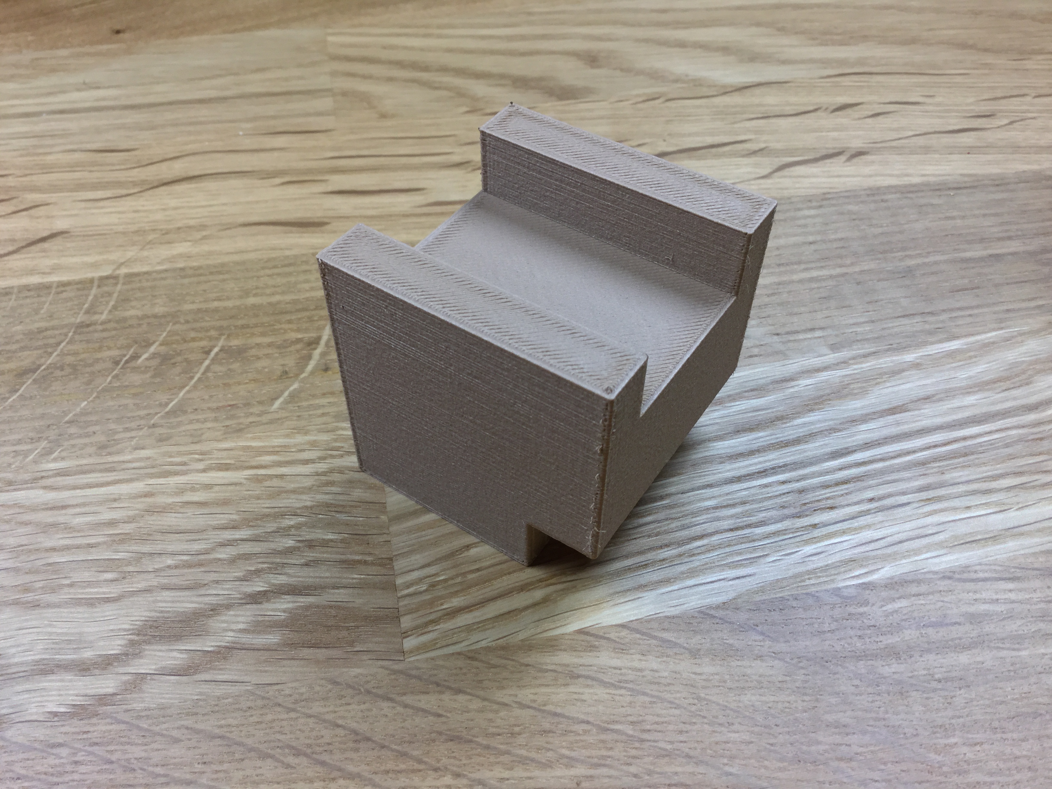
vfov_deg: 45.4
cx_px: 526
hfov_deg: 58.4
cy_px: 394
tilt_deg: -48.9
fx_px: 942
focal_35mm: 31
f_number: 2.4
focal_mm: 3.3
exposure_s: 1/33
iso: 50
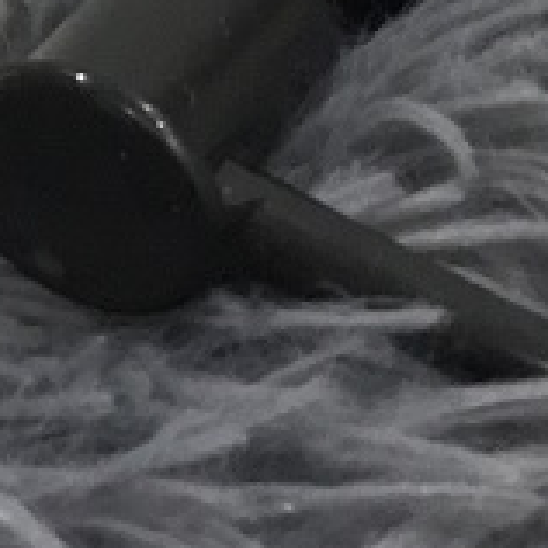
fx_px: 3725
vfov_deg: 7.4
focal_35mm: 208
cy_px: -1148
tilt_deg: -16.1
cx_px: -177
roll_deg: +0.8
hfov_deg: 8.3
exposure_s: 1/33
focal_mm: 3.3
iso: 100
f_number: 2.4
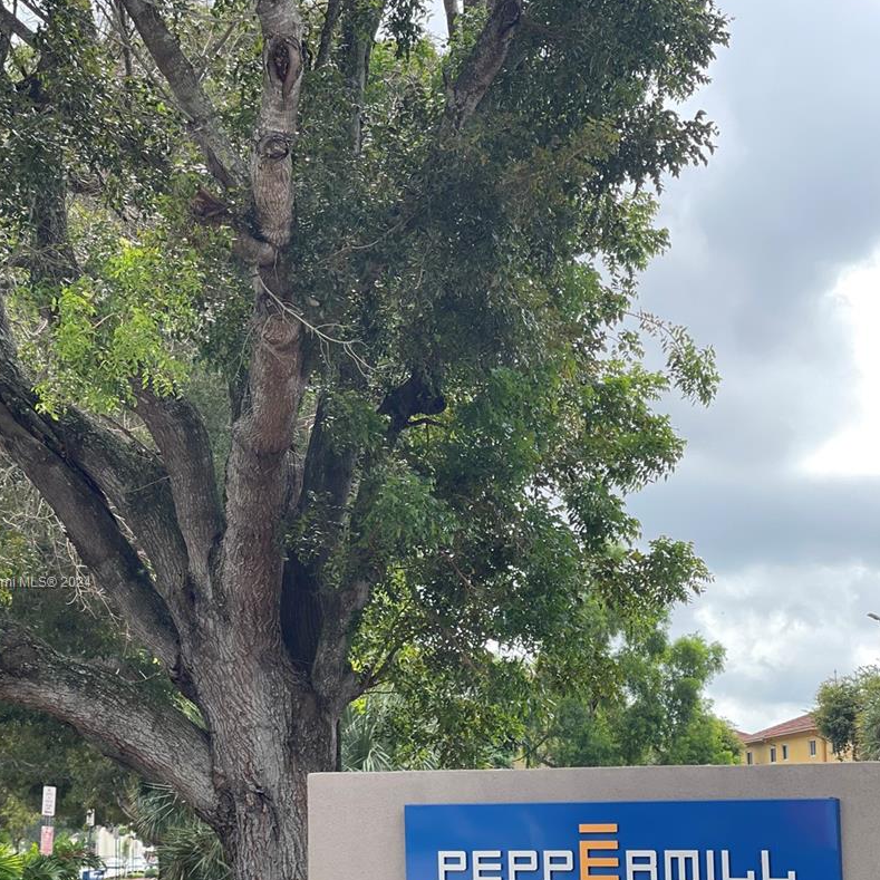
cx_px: 389
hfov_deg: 20.2
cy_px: 583
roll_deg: +0.8
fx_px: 2473
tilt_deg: +6.0
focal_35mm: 86
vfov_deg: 20.1
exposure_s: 1/183
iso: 25
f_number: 2.2
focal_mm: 7.5
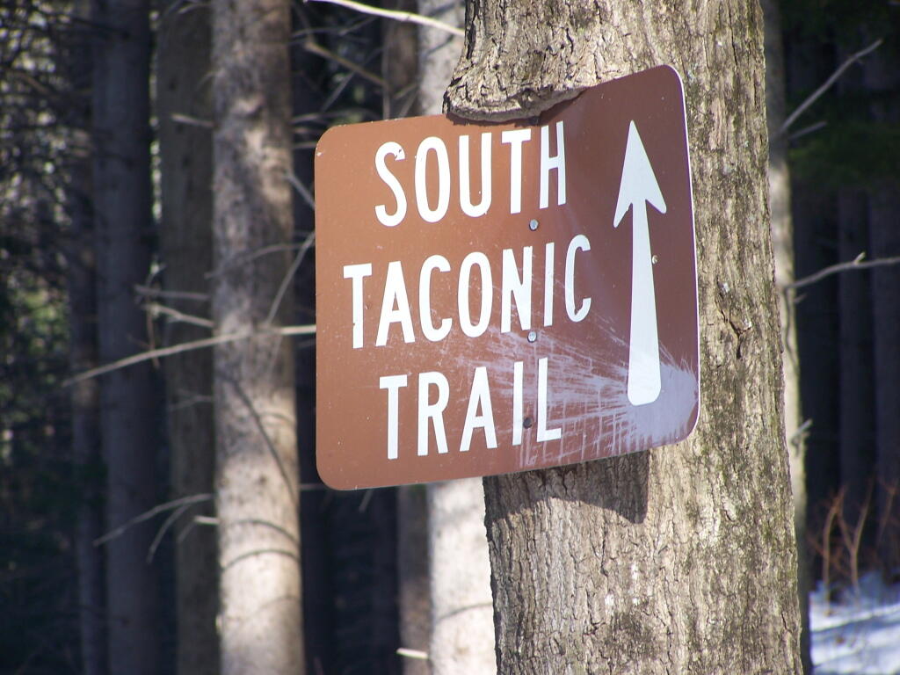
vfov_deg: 5.2
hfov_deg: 6.9
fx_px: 7488
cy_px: 338
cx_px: 450
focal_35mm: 288
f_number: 3.6
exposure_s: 1/200
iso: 80
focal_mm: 47.7
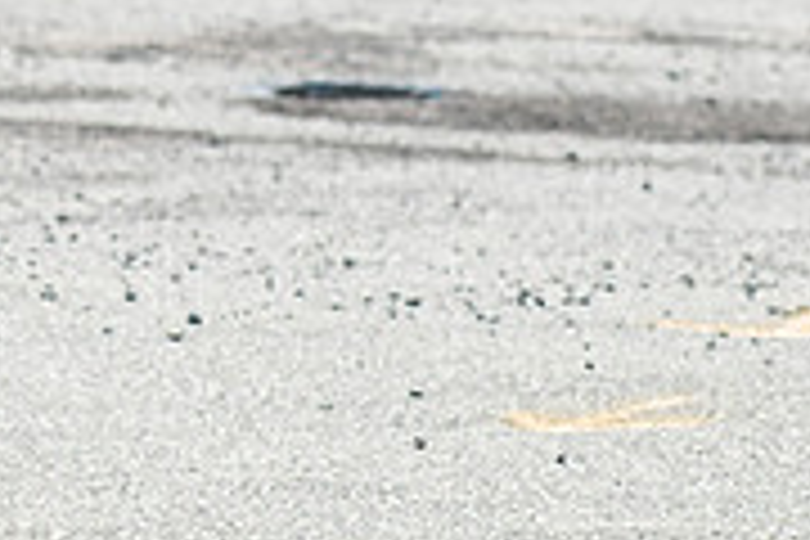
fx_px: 10214
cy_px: -499
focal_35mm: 454
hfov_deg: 4.5
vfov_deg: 3.0
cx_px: -270
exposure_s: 1/1600
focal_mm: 82
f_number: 4.5
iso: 250
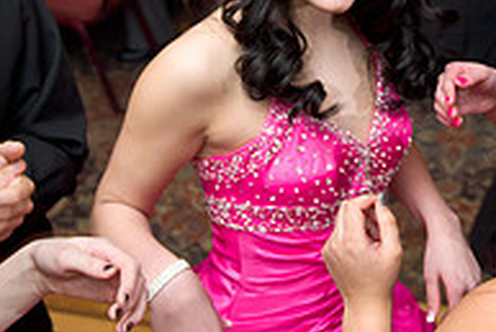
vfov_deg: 18.2
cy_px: -39
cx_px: 344
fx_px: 993
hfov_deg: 27.8
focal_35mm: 72
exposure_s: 1/100
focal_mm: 24
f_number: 3.2
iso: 1600
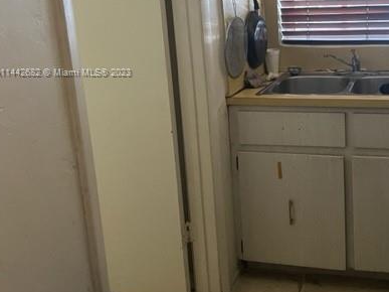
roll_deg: +2.1
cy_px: 74
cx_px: 314
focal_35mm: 43
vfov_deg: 32.9
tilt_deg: -10.8
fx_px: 483
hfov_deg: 41.9
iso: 500
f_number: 1.5
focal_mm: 5.7
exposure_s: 1/51
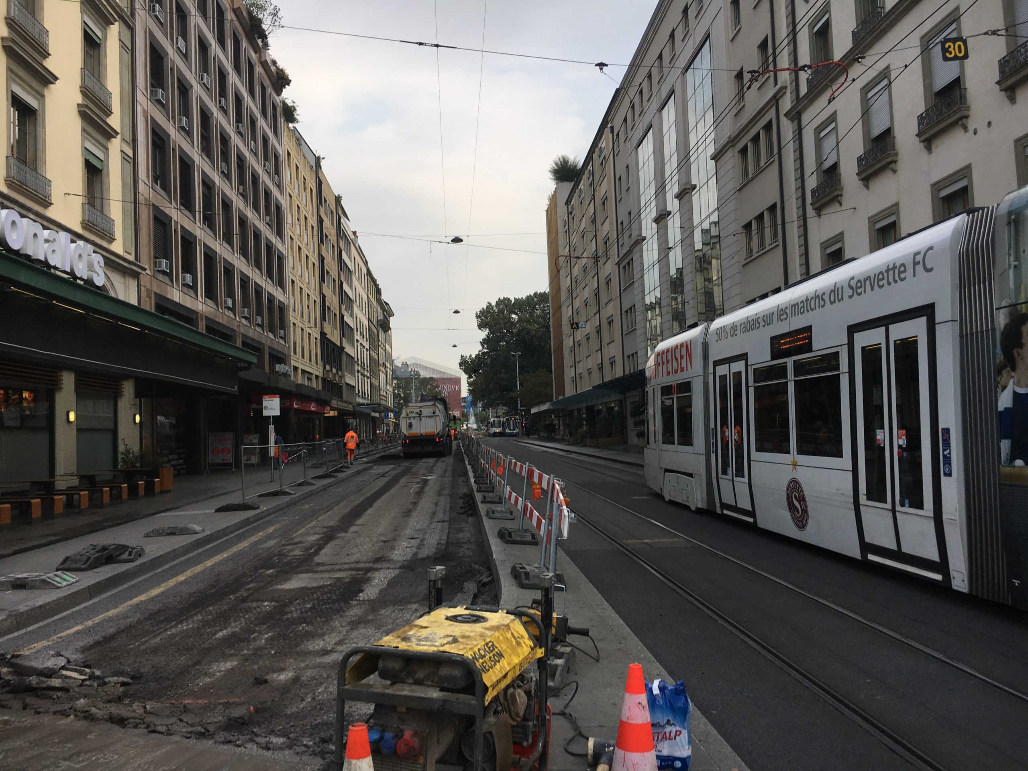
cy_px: 386
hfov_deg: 61.7
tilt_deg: +3.9
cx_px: 514
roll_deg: +2.5
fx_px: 861
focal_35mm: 29
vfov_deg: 48.2
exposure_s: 1/565
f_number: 2.2
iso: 25
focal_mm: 4.15
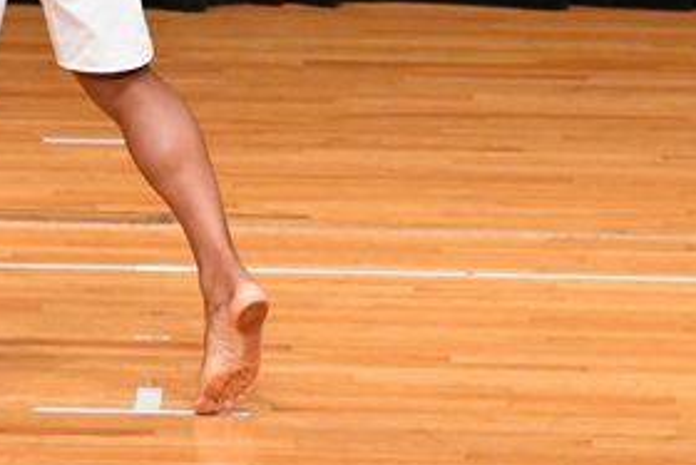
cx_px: 88
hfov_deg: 2.8
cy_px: -149
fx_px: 14449
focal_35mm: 747
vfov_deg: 1.8
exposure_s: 1/400
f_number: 5.6
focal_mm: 180
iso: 4000
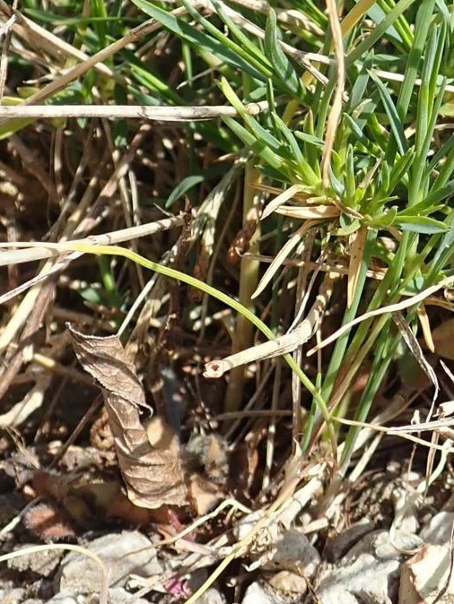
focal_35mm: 89
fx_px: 1555
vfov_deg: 21.3
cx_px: 511
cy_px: 20
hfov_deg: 16.1
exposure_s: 1/500
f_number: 3.2
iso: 100
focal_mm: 5.5
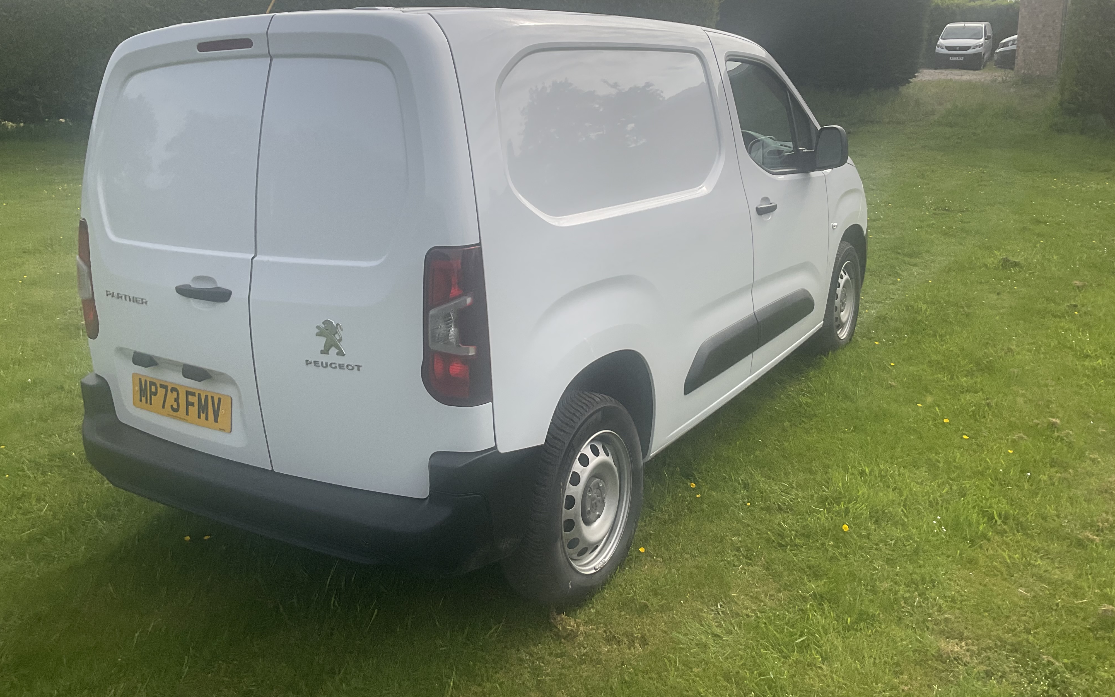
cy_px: 282
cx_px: 560
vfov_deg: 40.4
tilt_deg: -16.0
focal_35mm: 31
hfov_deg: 61.2
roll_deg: +2.1
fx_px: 942
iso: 16
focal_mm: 3
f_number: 1.8
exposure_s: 1/1577
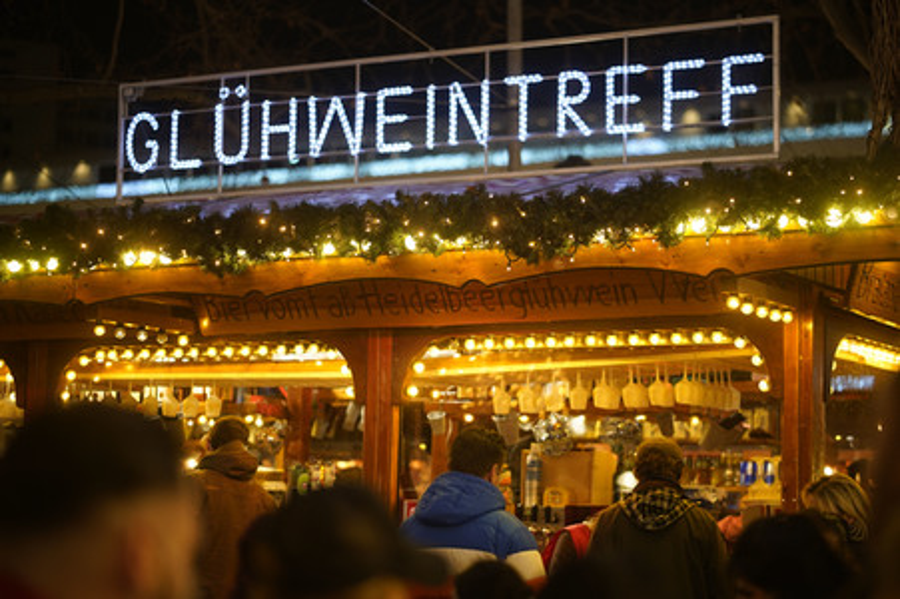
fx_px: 2123
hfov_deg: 23.9
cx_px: 450
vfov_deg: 16.0
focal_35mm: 85
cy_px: 300
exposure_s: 1/60
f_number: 1.8
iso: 640
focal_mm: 85
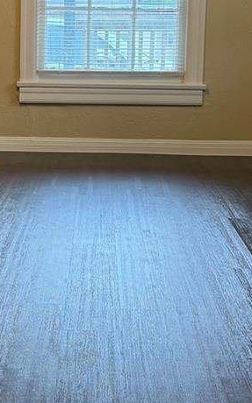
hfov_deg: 15.2
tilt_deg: -8.3
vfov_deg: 24.3
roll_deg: -1.7
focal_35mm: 85
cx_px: 38
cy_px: 146
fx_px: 935
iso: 160
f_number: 1.78
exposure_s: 1/60
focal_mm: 6.76
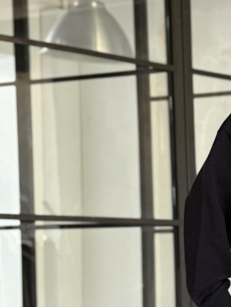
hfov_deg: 8.9
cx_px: 363
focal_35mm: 163
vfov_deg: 12.0
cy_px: 270
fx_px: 1450
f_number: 1.78
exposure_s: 1/60
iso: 250
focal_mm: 6.76
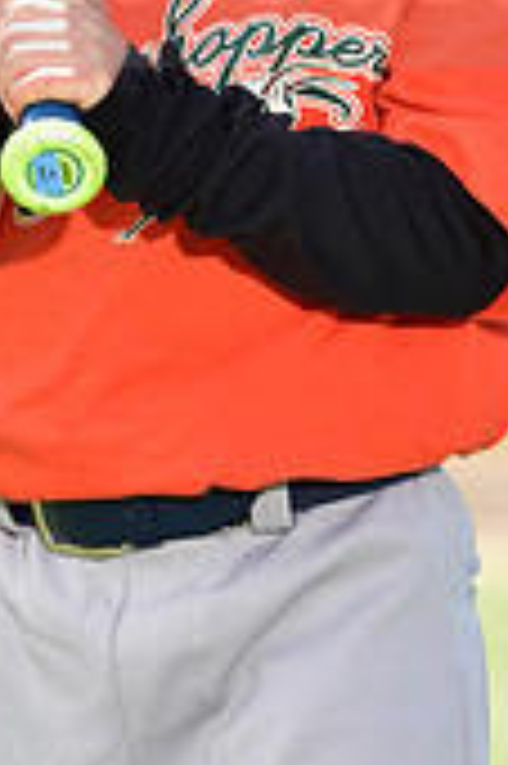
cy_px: -76
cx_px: 236
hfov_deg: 2.0
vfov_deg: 3.0
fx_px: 14485
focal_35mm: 683
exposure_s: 1/200
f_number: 5
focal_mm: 200
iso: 80
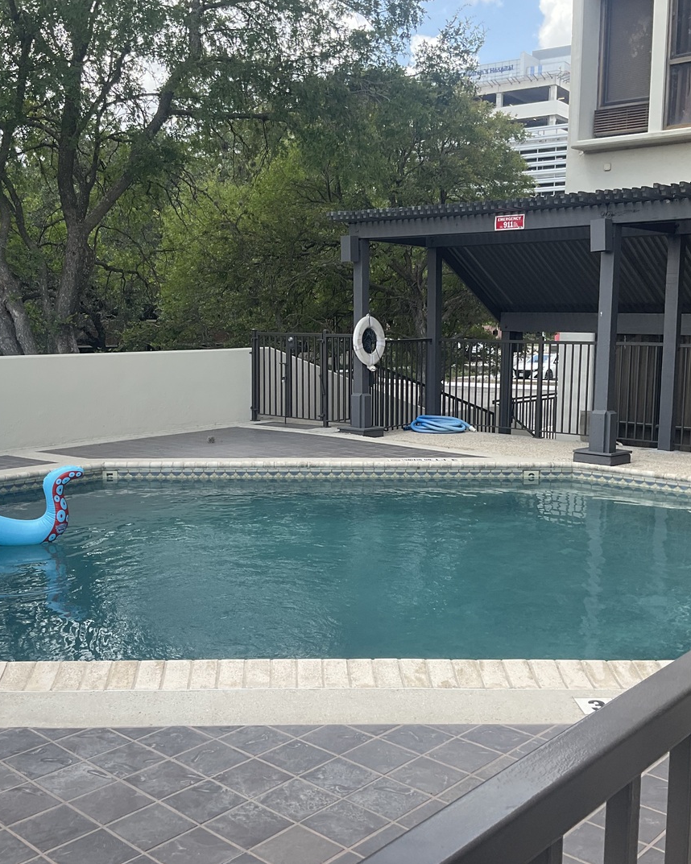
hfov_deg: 39.1
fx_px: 972
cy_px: 434
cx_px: 313
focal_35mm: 38
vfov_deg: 47.9
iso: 16
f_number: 1.8
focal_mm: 3
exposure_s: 1/428
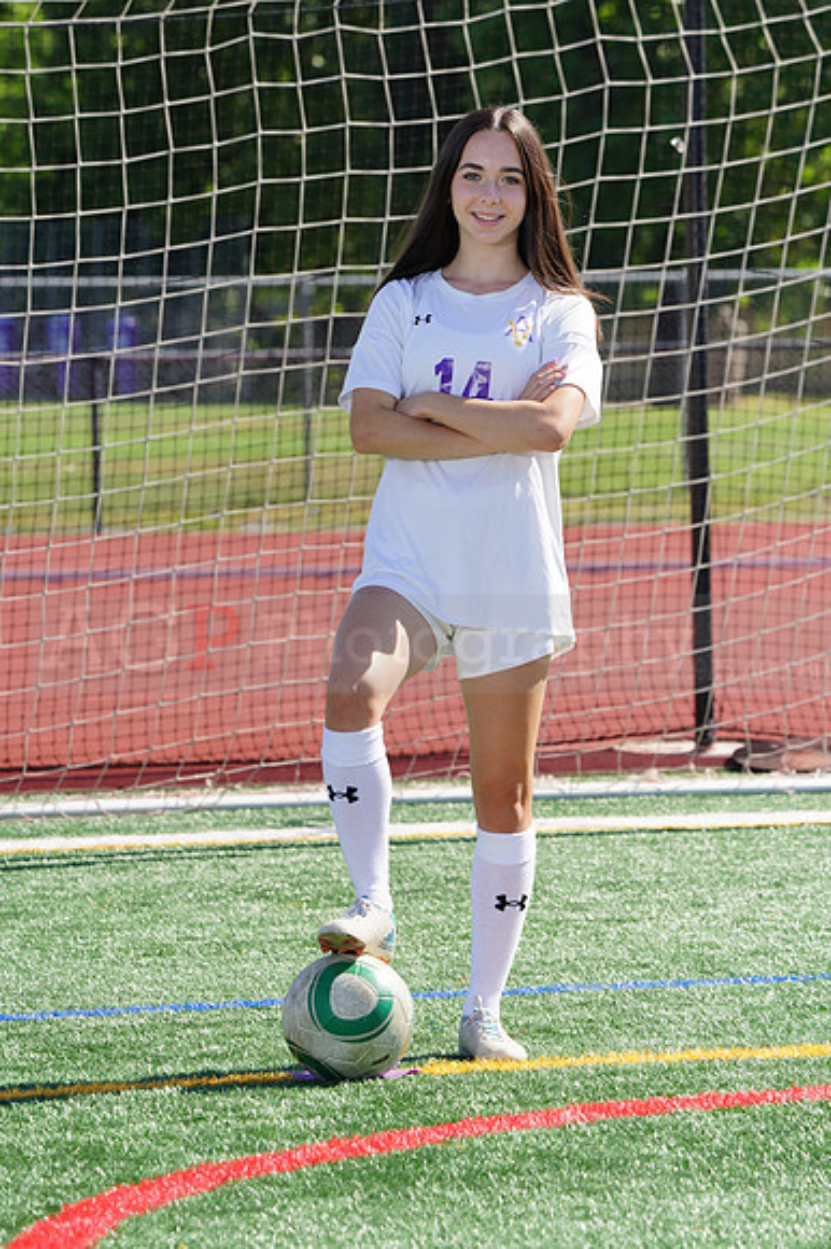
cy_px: 624
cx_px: 416
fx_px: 8146
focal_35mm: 235
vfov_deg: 8.8
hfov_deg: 5.8
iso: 200
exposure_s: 1/250
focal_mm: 235
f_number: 11
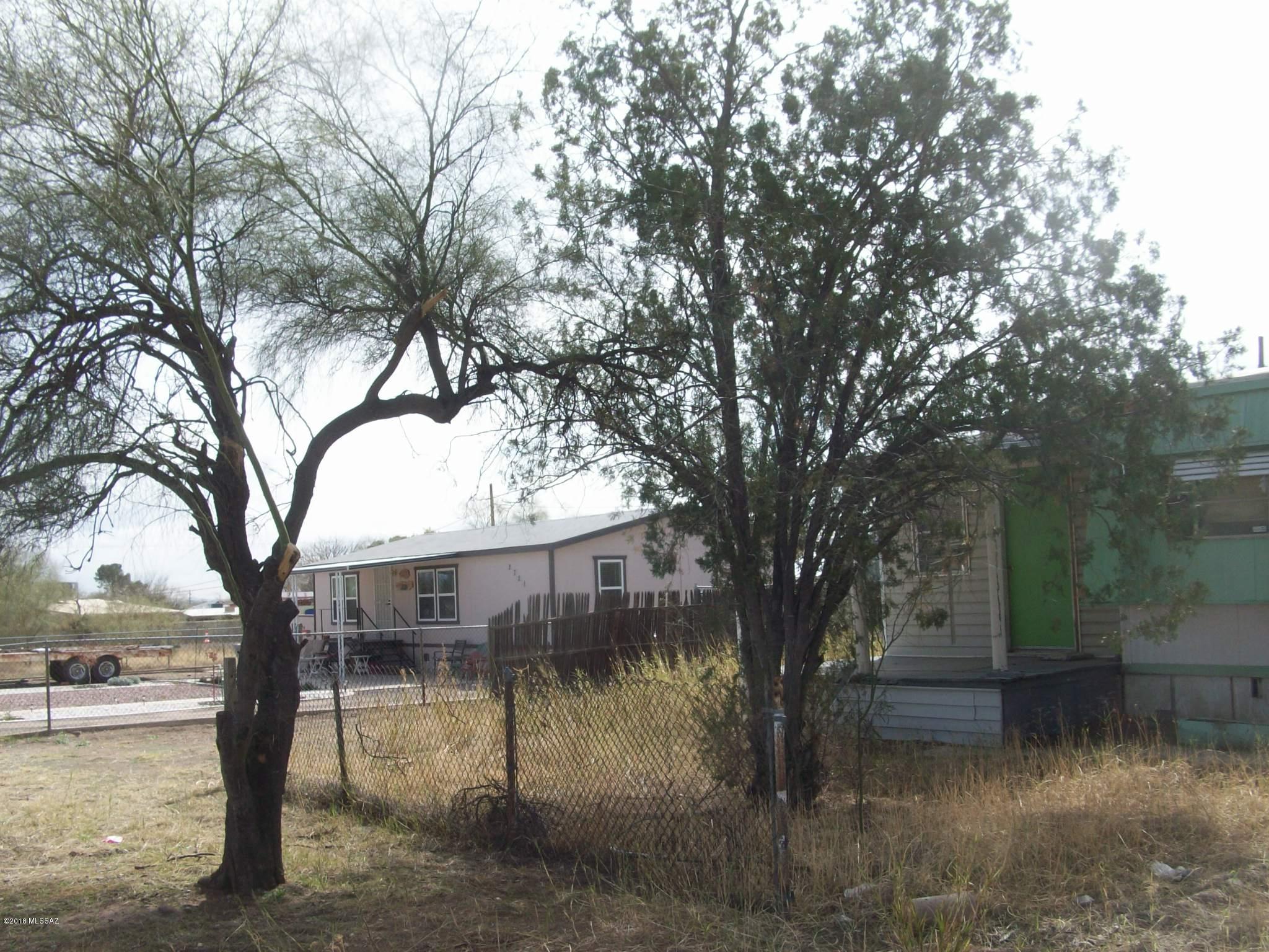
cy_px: 476
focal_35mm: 34
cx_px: 634
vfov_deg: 41.8
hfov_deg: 54.0
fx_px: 1246
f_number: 5.5
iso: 64
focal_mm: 5.7
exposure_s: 1/283
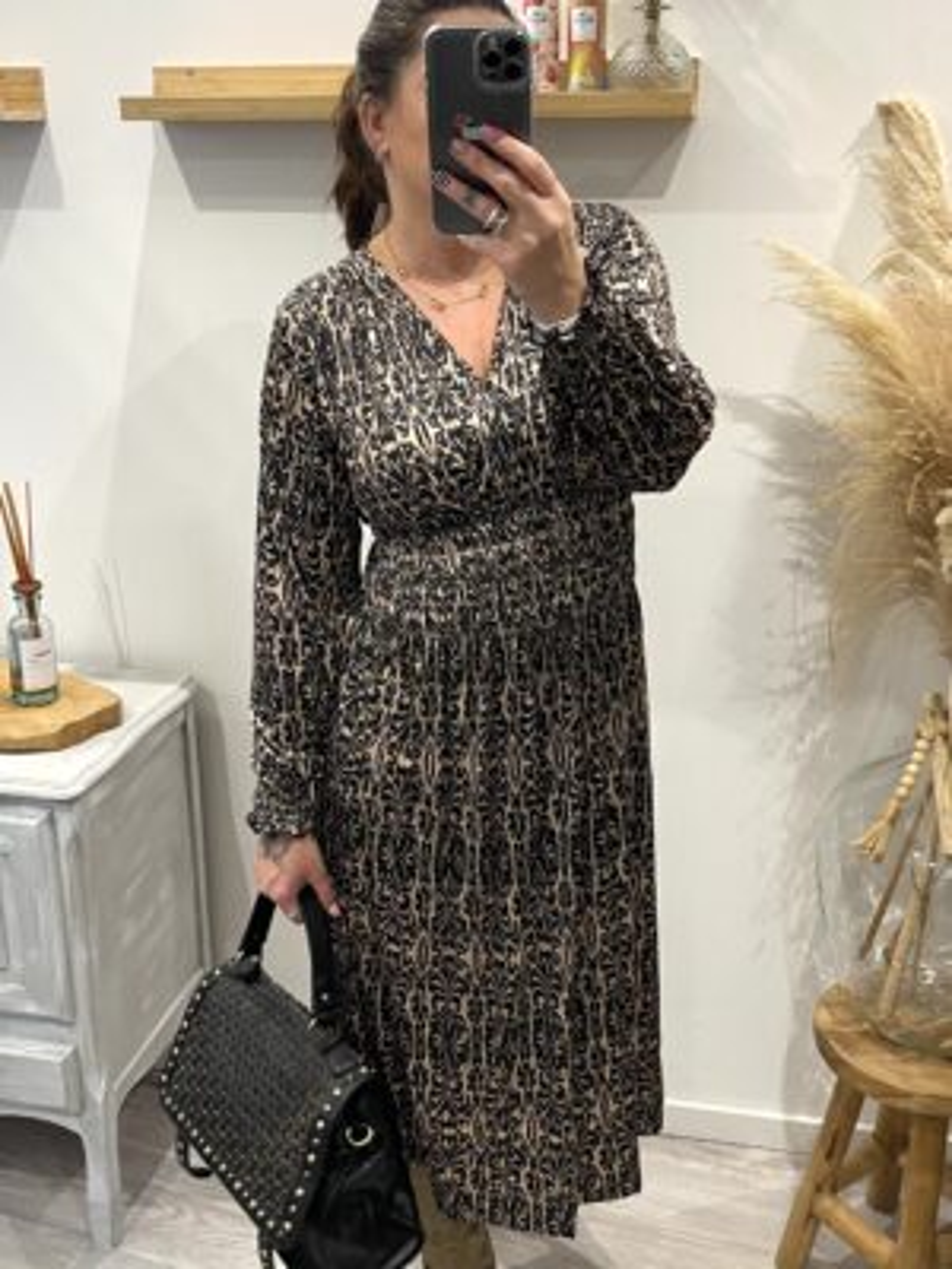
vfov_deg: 69.4
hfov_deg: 54.9
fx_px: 917
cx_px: 476
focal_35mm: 25
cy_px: 634
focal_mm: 5.1
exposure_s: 1/50
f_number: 1.6
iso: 80
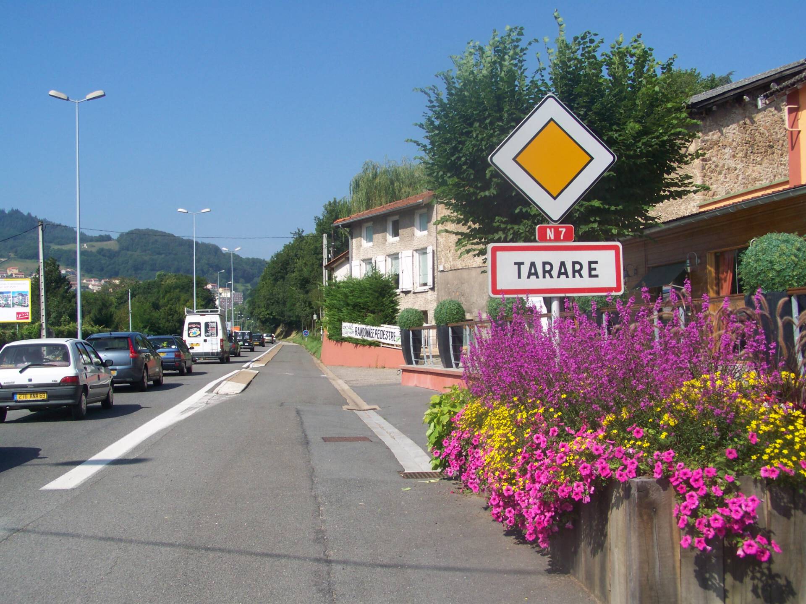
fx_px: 1071
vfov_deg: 31.5
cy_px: 302
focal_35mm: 46
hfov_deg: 41.2
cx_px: 403
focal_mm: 7.6
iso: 64
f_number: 4
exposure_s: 1/500
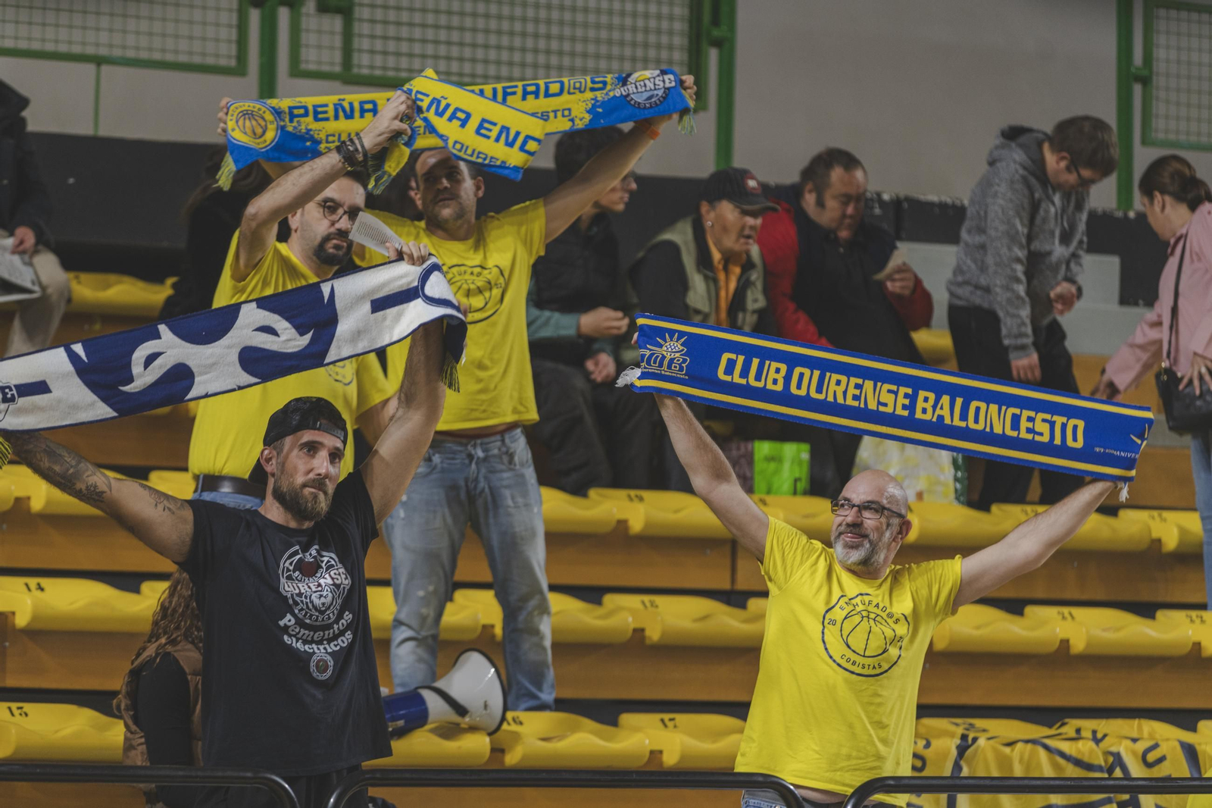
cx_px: 606
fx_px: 6732
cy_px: 404
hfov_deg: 10.3
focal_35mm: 200
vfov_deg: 6.9
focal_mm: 200
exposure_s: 1/320
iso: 800
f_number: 3.5
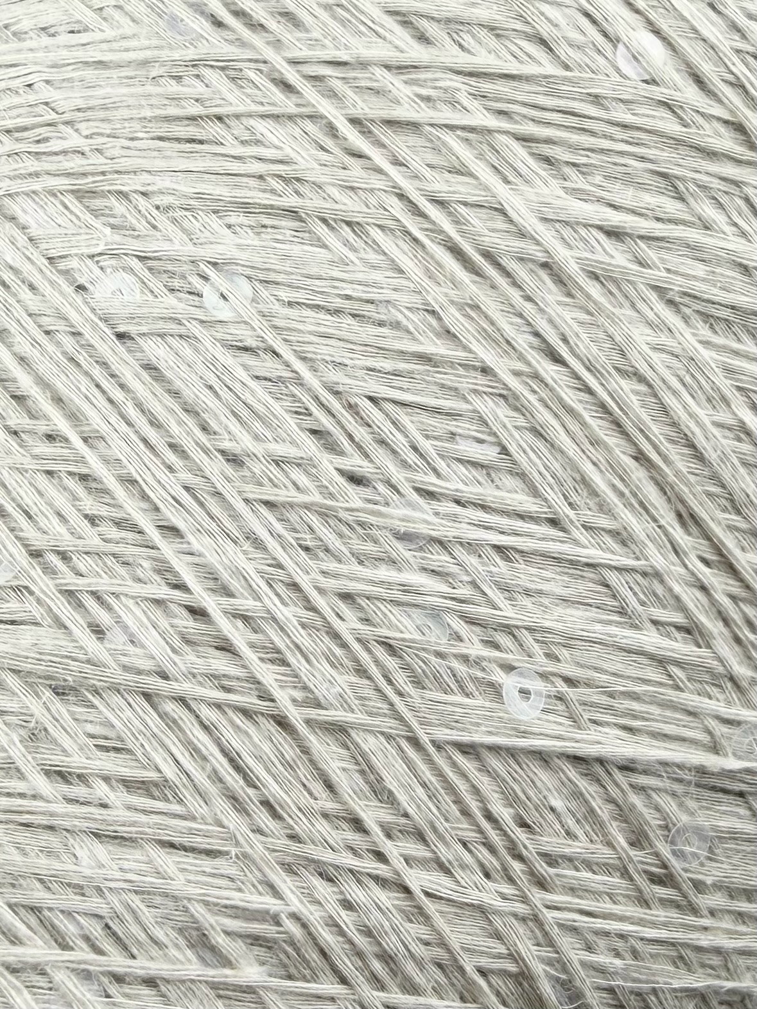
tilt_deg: -40.9
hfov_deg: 56.8
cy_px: 504
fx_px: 700
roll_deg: +12.6
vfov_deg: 71.6
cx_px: 378
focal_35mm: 24
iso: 40
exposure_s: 1/532
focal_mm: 2.22
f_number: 2.2
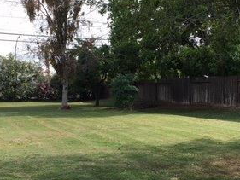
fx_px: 458
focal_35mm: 66
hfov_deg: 29.4
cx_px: 107
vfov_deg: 22.1
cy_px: 127
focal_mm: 4.15
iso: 25
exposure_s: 1/615
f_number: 2.2
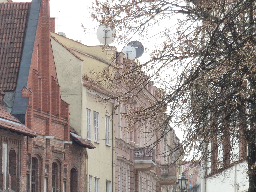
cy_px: 166
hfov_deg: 7.3
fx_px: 2019
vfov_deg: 5.4
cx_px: 133
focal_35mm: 273
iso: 125
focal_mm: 24.1
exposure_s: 1/250
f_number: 4.5
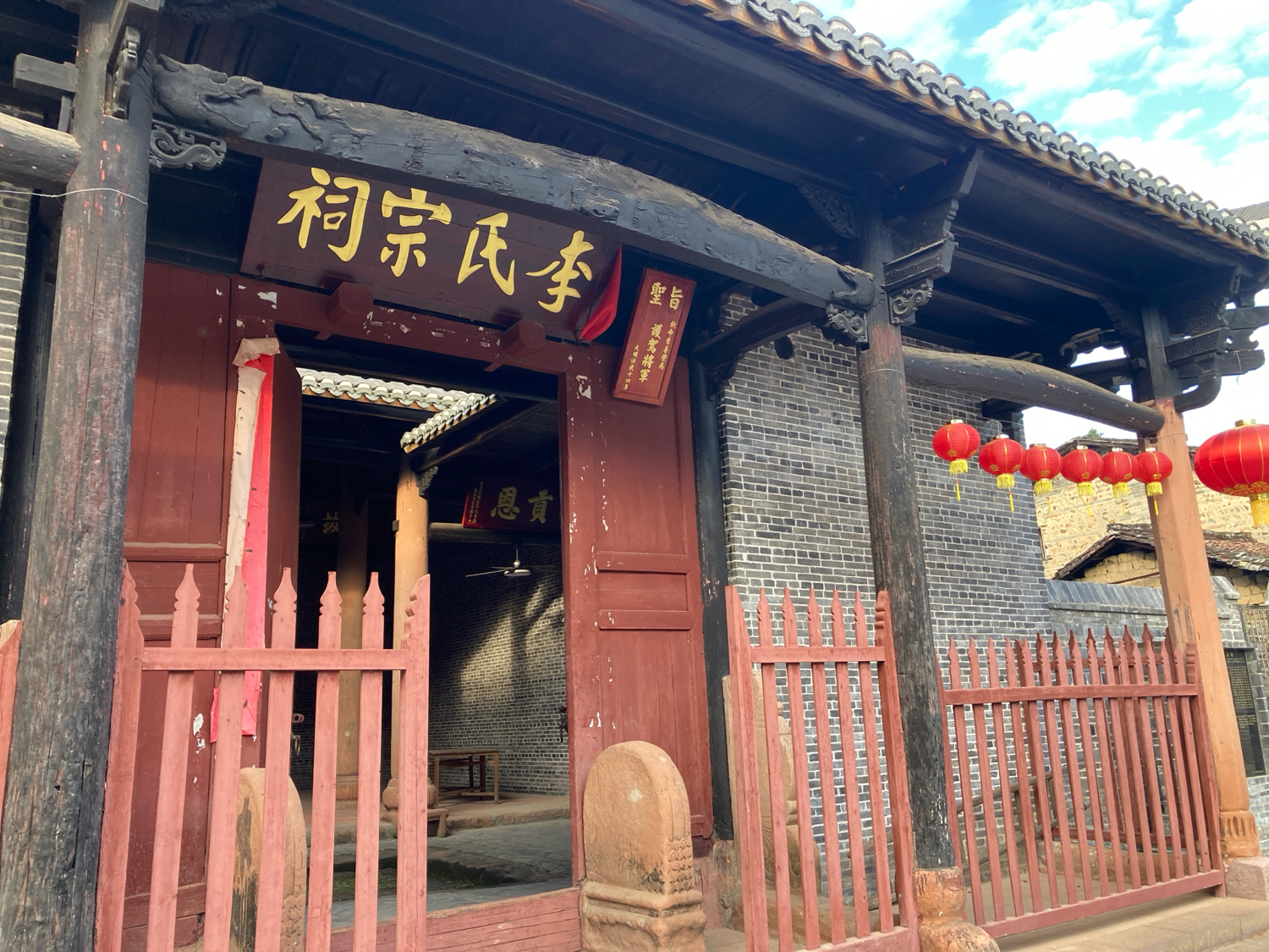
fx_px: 1026
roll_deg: +3.1
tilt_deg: +13.5
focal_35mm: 28
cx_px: 634
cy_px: 476
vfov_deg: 49.7
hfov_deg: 63.4
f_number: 1.8
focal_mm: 3.99
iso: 50
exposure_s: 1/121
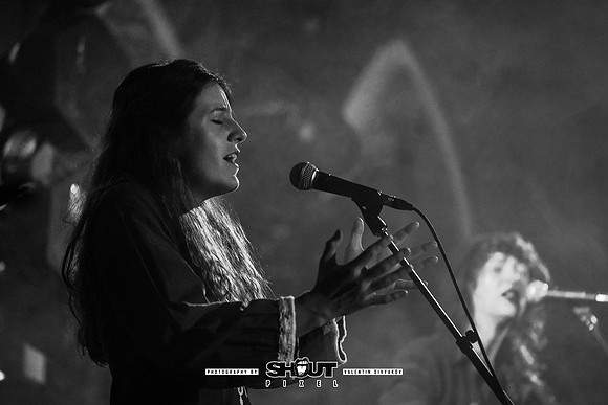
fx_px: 3041
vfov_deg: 7.6
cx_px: 304
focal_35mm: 180
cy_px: 202
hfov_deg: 11.4
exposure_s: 1/200
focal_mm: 180
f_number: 2.8
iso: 3200
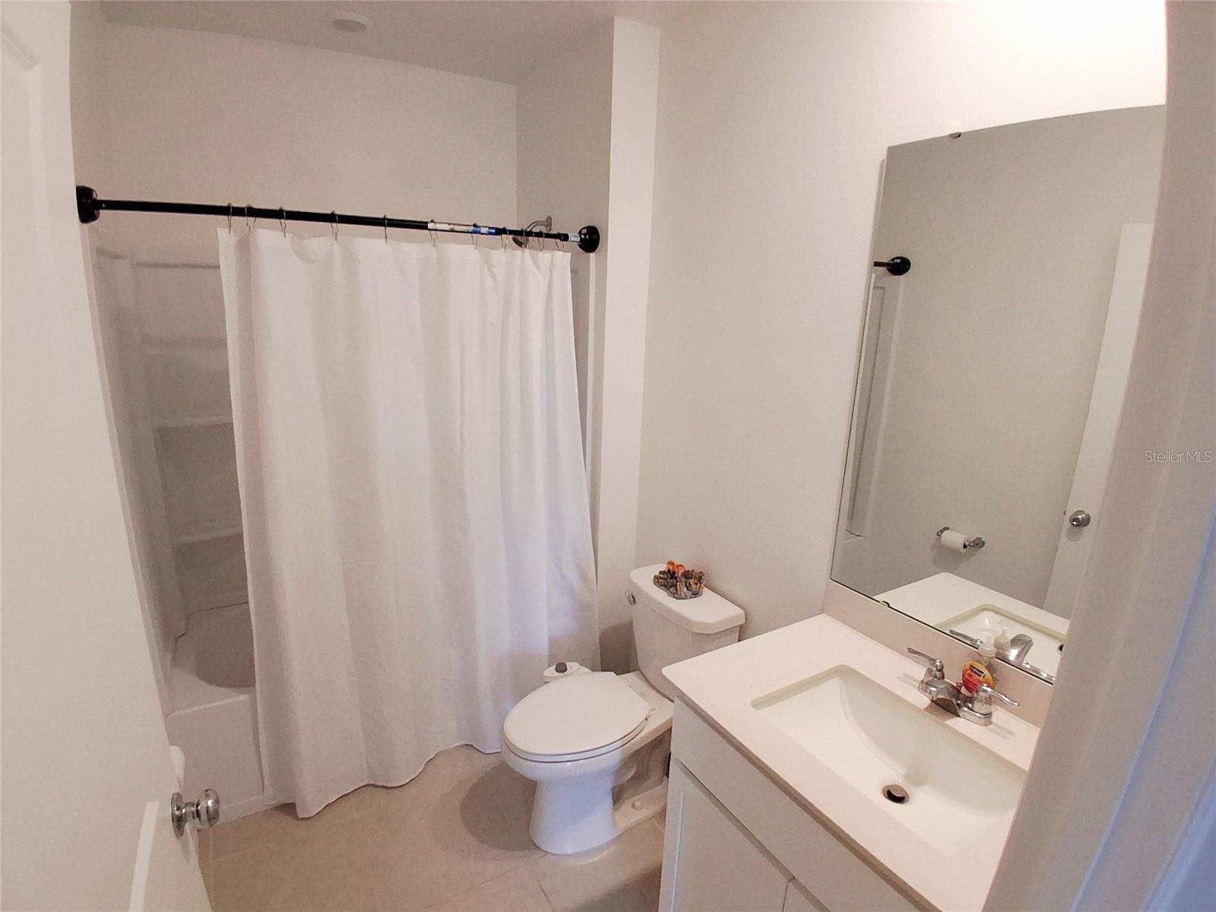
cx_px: 608
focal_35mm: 17
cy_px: 456
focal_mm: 1.4
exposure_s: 1/40
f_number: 2.2
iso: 125
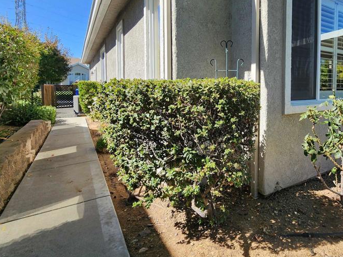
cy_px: 93
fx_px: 198
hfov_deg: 78.7
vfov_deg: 64.8
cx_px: 232
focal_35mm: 20
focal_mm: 2.2
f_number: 2.2
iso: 50
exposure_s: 1/1135
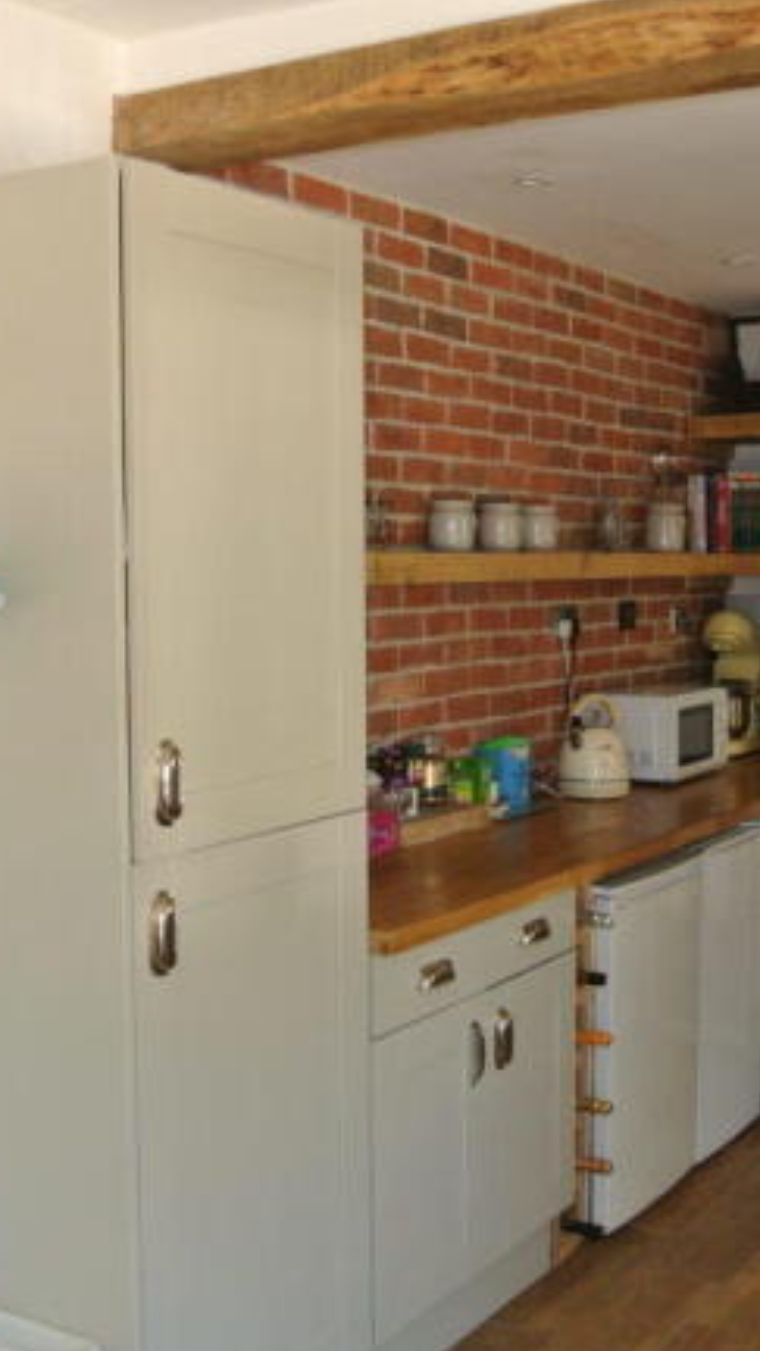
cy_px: 677
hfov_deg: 25.9
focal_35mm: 46
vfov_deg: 44.6
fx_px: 1648
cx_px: 430
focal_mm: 11
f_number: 3.5
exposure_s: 1/60
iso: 250
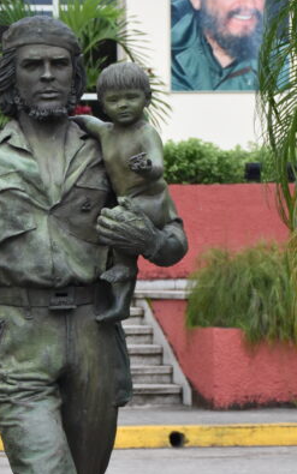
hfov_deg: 11.2
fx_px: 1502
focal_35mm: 116
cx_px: 24
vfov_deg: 18.0
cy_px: 239
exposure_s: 1/500
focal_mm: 50
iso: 800
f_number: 8
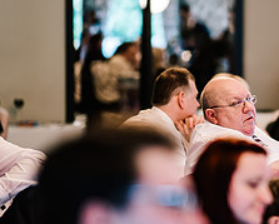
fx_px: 1728
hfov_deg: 9.2
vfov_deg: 7.4
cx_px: 245
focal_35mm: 209
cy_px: 111
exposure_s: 1/250
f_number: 1.4
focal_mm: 85
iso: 640
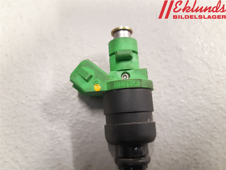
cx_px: 113
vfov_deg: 53.1
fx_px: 170
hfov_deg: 67.3
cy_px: 85
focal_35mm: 26
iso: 250
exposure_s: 1/25
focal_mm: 3.93
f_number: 1.7
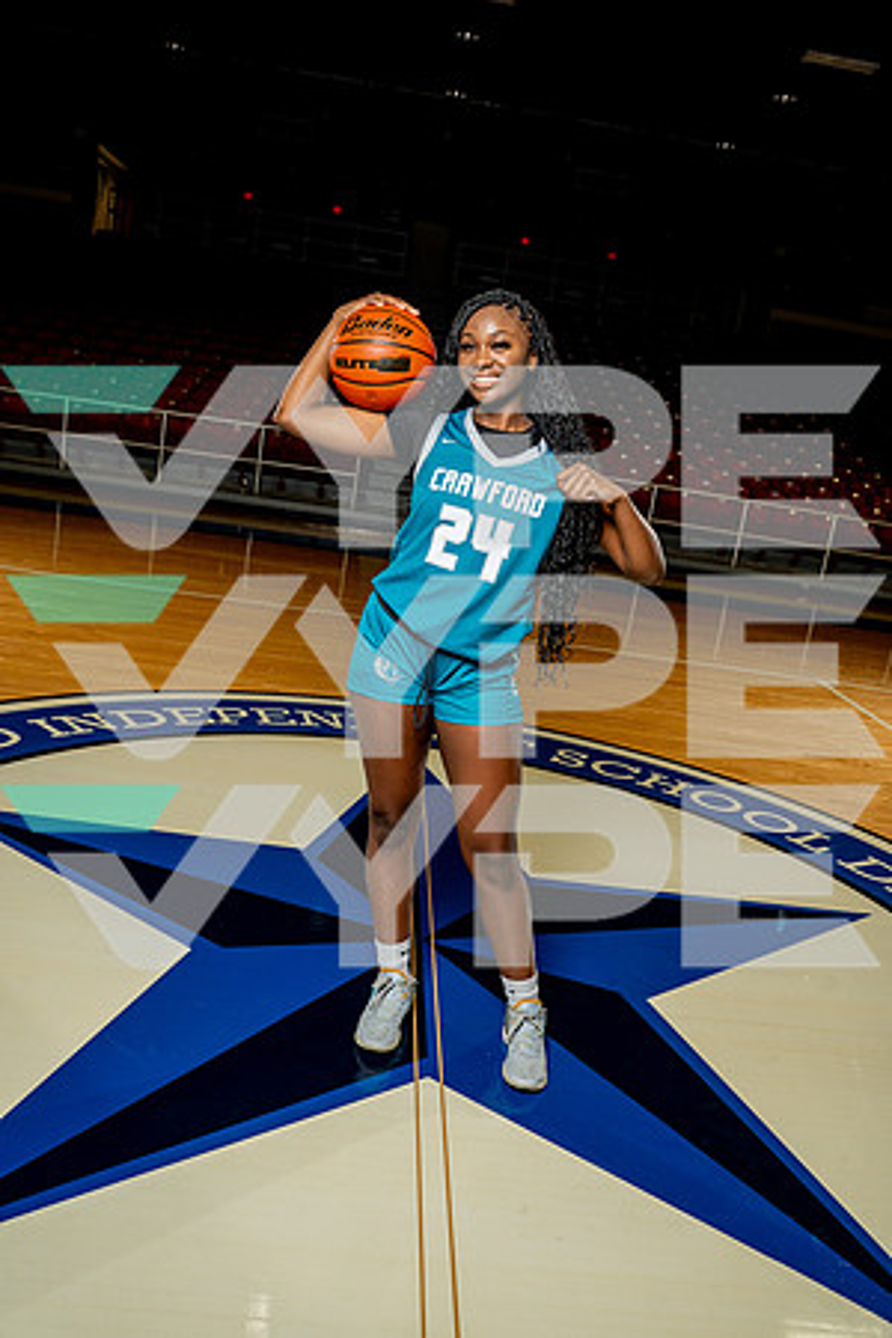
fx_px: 1041
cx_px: 446
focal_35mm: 28
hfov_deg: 46.4
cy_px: 669
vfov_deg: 65.5
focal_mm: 28
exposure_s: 1/250
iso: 640
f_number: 5.6
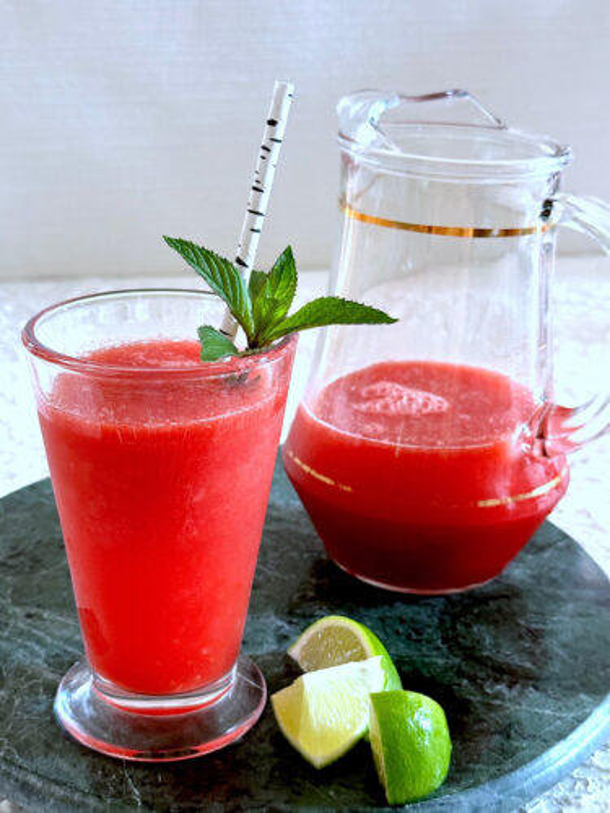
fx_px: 1128
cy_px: 406
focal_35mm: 48
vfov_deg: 39.7
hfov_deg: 30.3
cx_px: 305
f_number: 1.78
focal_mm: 6.86
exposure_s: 1/54
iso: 250
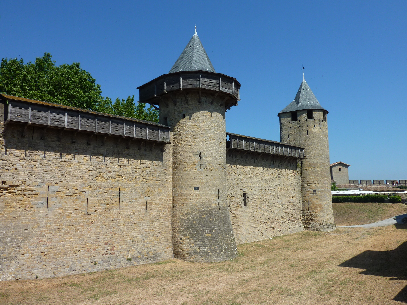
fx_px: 294
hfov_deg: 69.4
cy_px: 152
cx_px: 204
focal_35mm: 25
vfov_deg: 54.9
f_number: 5.6
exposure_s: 1/400
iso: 80
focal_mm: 4.1
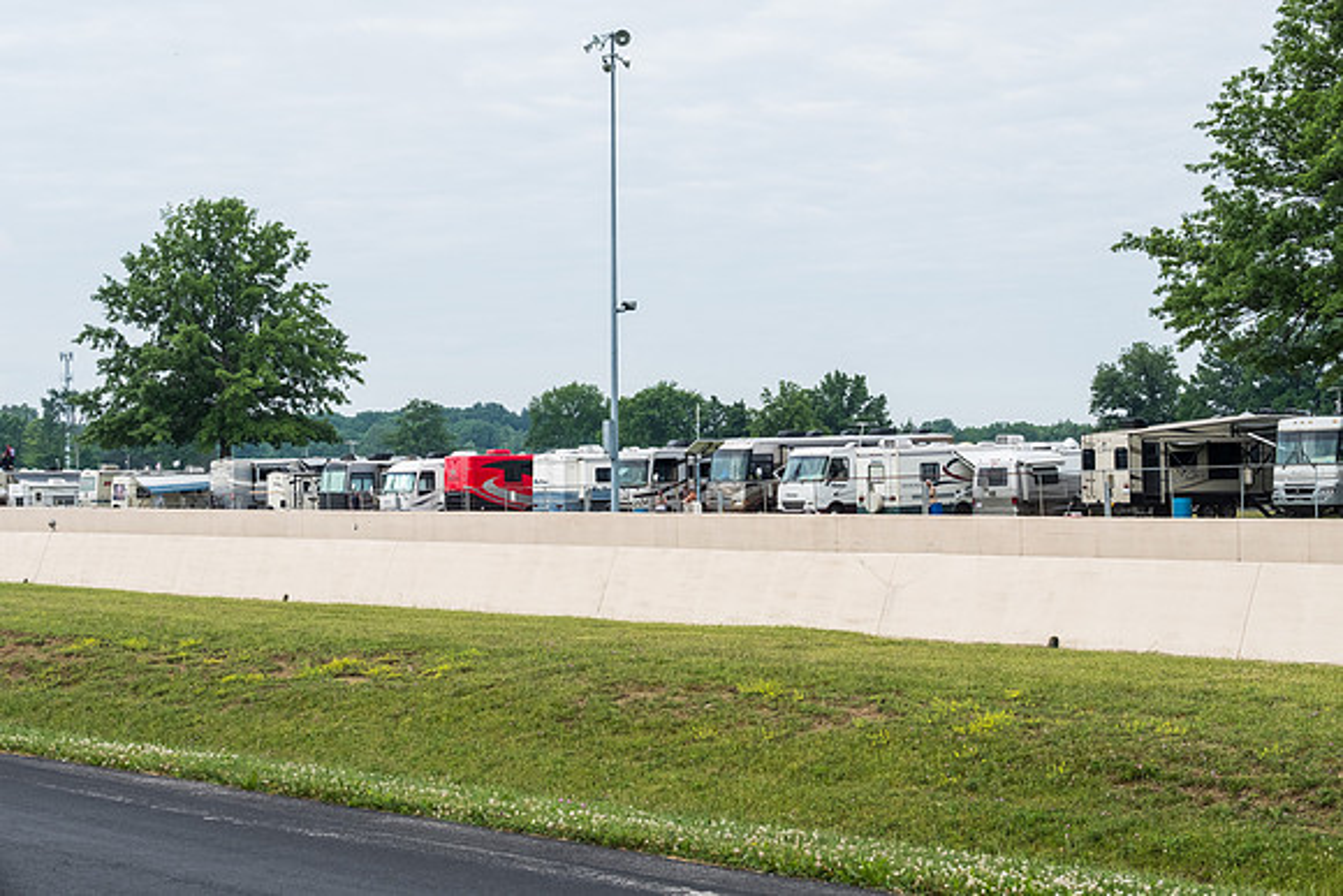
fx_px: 2798
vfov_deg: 18.2
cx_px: 672
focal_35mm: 75
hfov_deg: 27.0
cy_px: 448
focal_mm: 50
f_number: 9
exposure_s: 1/250
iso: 400
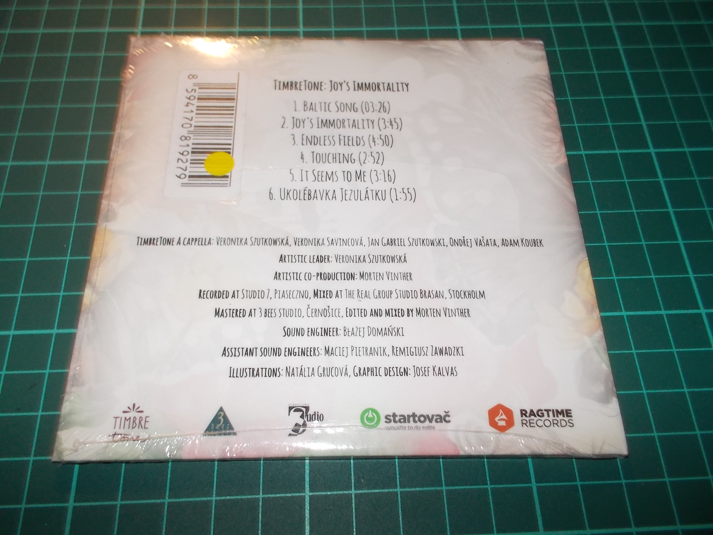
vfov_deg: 48.2
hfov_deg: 61.7
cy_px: 268
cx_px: 356
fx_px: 597
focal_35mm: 29
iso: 200
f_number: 3.3
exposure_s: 1/30
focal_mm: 4.1
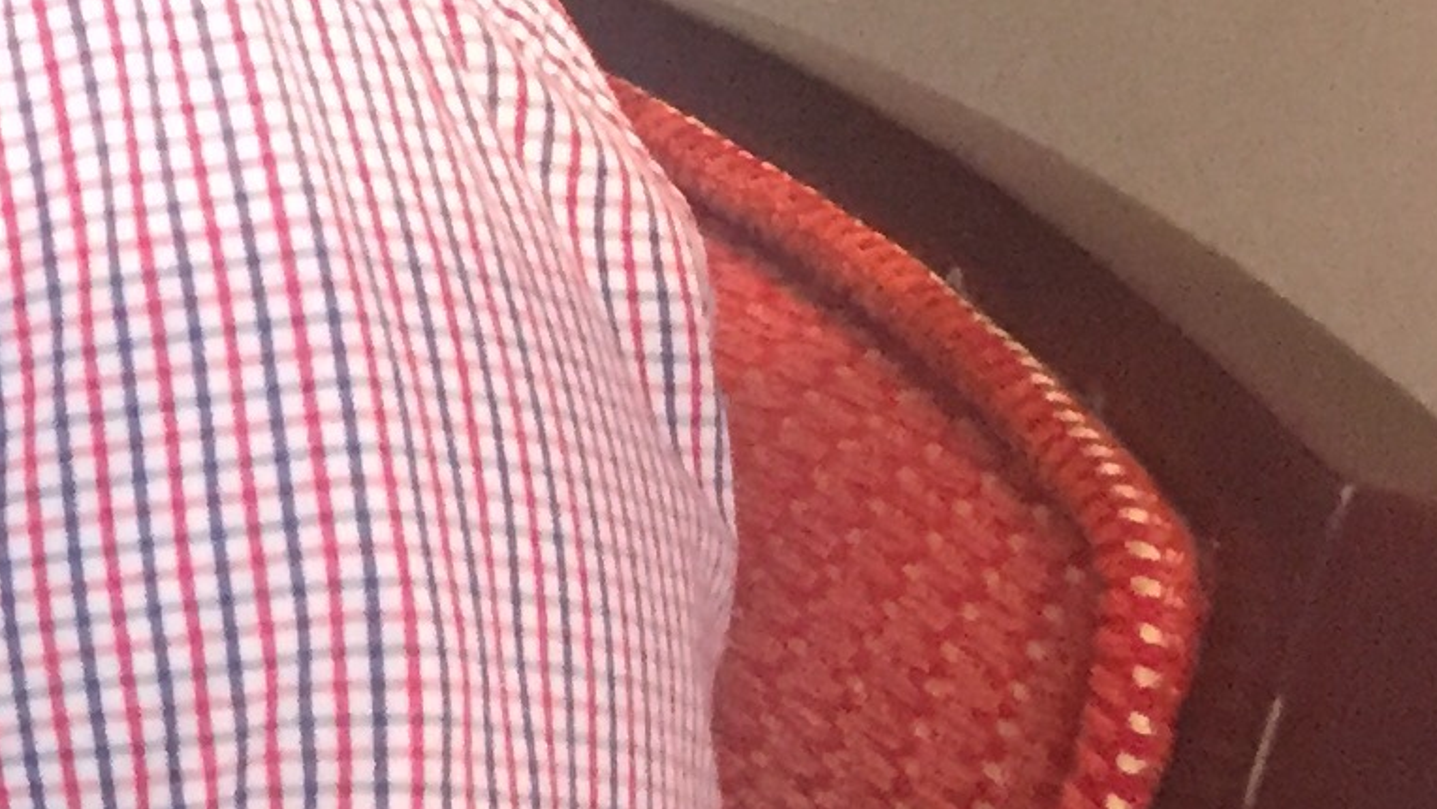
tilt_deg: -6.0
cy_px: -452
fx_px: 5145
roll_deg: -2.5
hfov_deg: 13.5
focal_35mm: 135
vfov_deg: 8.7
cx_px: -1488
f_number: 2.2
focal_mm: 4.15
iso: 250
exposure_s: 1/25
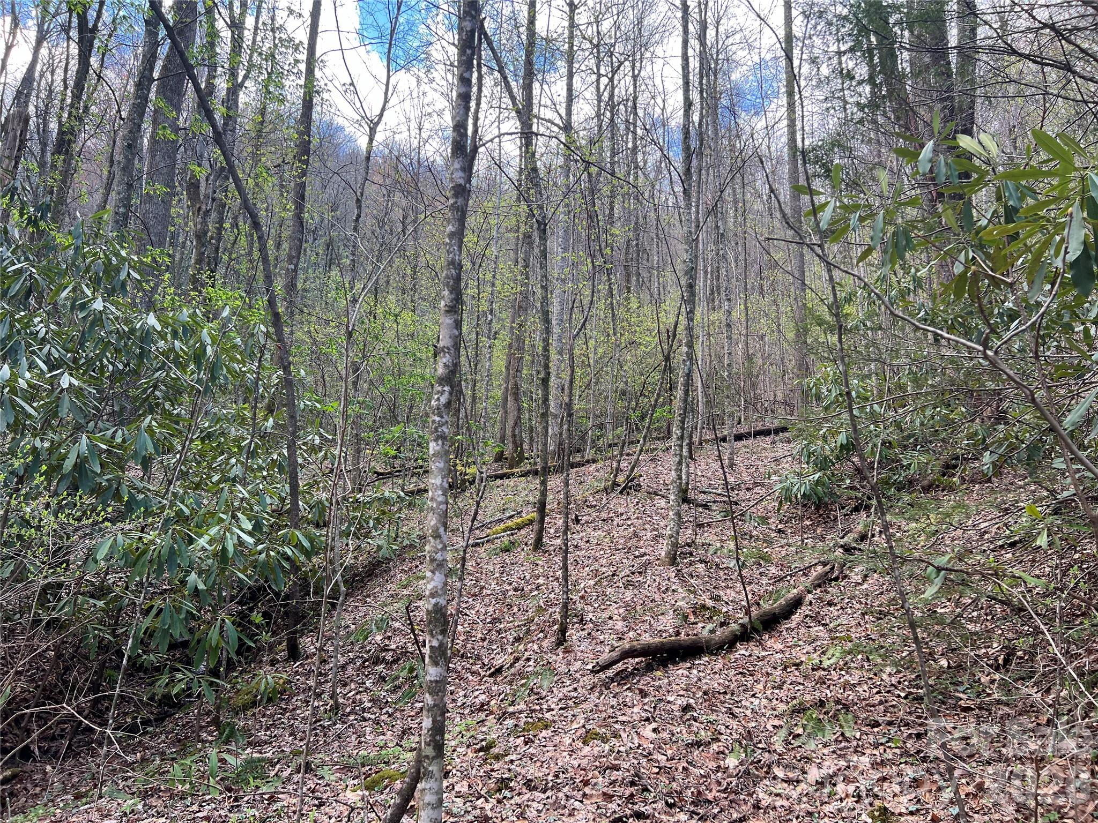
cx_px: 549
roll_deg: -2.2
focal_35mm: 26
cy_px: 412
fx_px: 825
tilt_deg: +14.3
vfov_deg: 53.1
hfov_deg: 67.3
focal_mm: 5.7
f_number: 1.5
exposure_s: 1/290
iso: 40
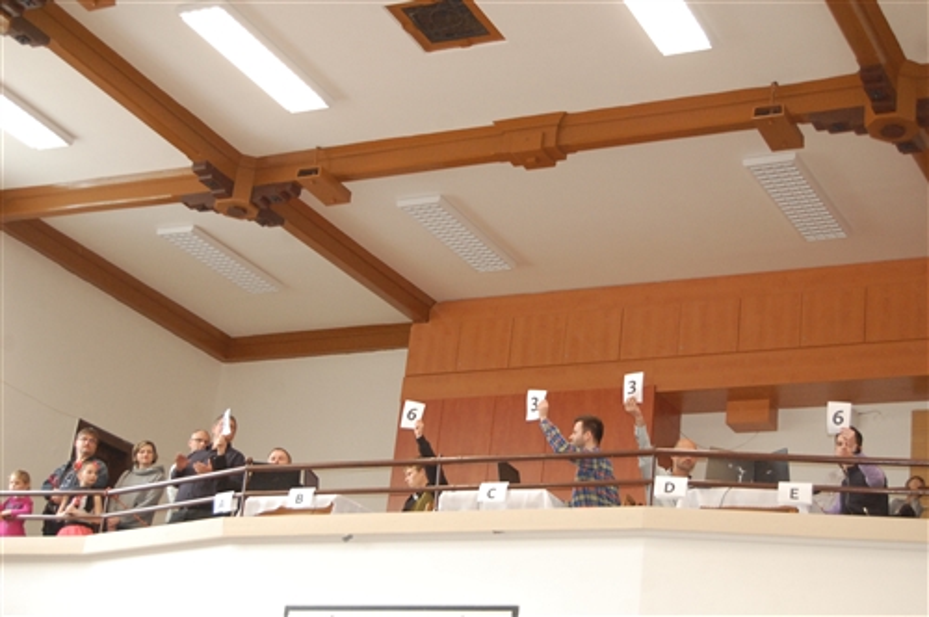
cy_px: 308
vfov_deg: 21.5
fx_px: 1624
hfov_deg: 31.9
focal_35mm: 63
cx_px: 464
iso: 1250
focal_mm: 42
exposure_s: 1/60
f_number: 5.3
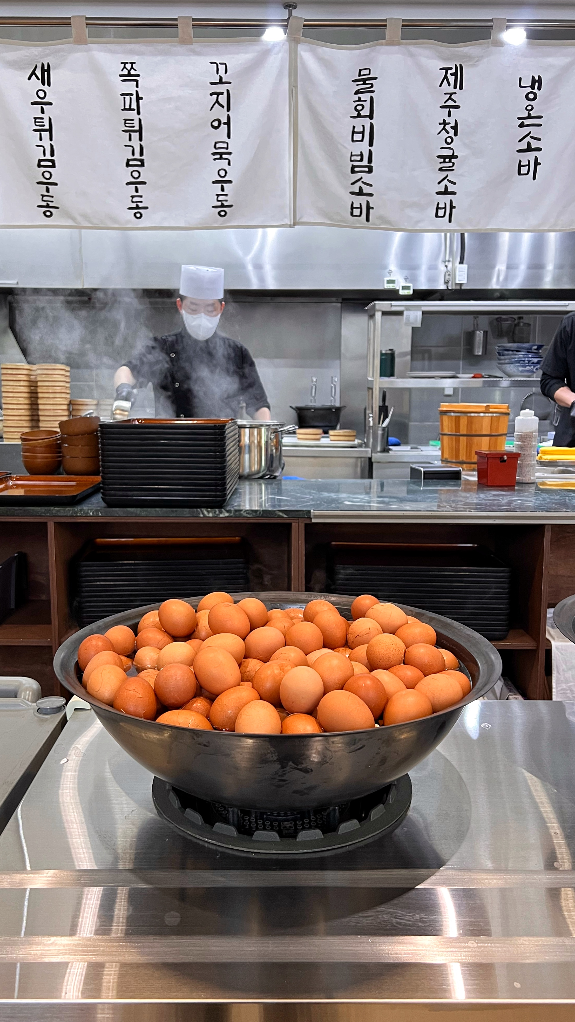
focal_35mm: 29
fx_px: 786
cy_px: 499
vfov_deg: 66.1
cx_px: 280
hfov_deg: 40.2
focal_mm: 5.7
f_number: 1.5
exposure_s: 1/60
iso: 320
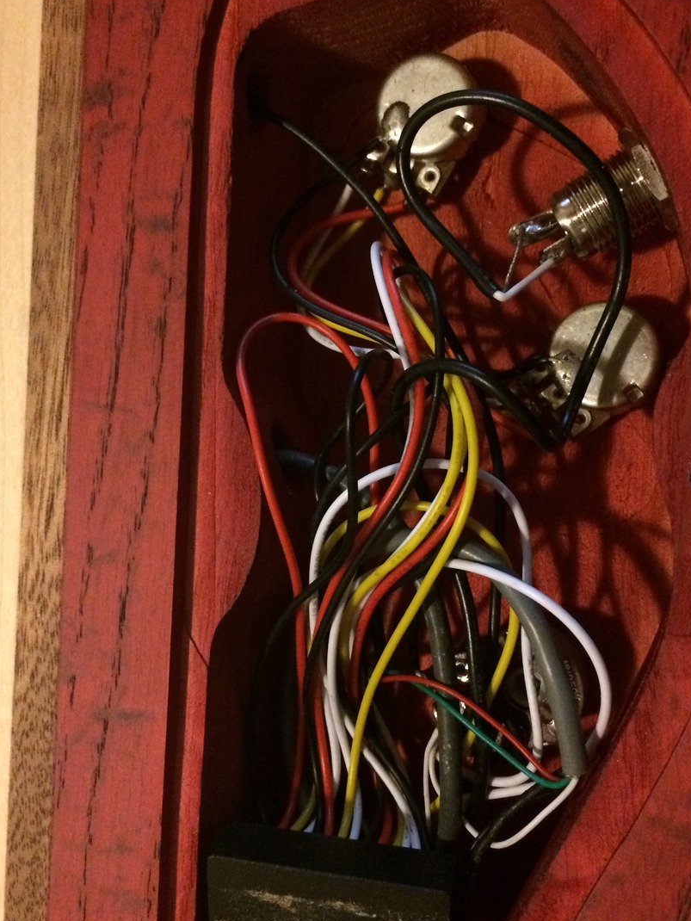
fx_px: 984
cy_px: 445
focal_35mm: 37
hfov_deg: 38.7
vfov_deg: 50.1
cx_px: 342
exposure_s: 1/15
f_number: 2.2
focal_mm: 4.15
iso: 400
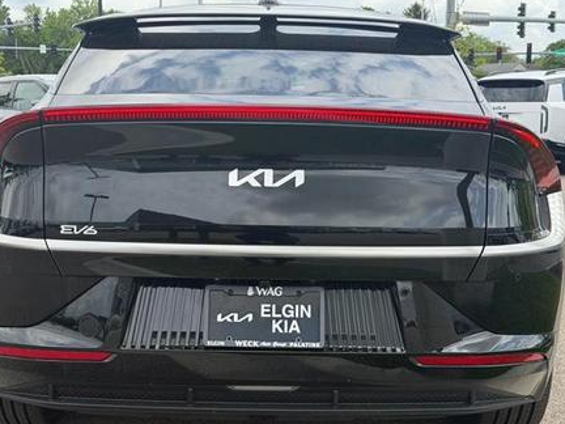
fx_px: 914
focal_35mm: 56
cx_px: 273
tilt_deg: -6.0
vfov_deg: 26.1
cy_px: 211
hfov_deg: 34.3
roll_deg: +0.3
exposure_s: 1/2342
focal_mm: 6.76
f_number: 1.78
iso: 80
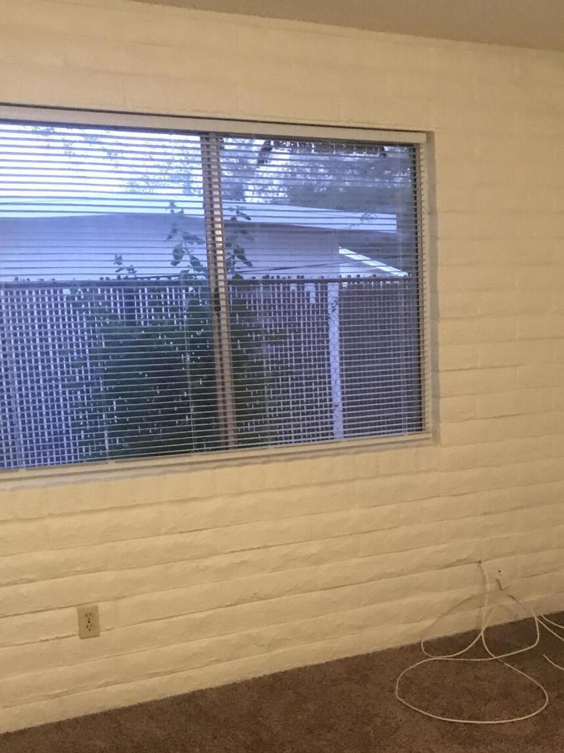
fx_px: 1065
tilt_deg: -9.5
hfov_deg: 29.5
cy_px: 525
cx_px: 377
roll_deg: +2.5
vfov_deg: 38.3
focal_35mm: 49
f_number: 1.8
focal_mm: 3.99
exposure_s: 1/7
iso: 80
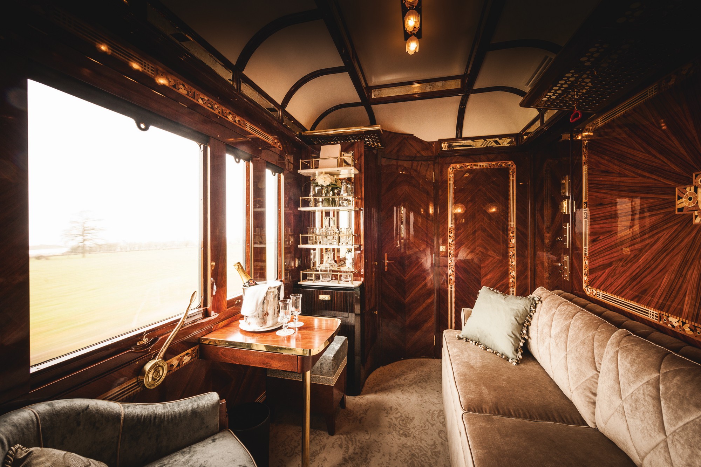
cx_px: 350
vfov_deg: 81.2
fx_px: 273
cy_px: 234
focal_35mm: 14
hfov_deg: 104.3
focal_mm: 14
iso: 200
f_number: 11
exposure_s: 1/25
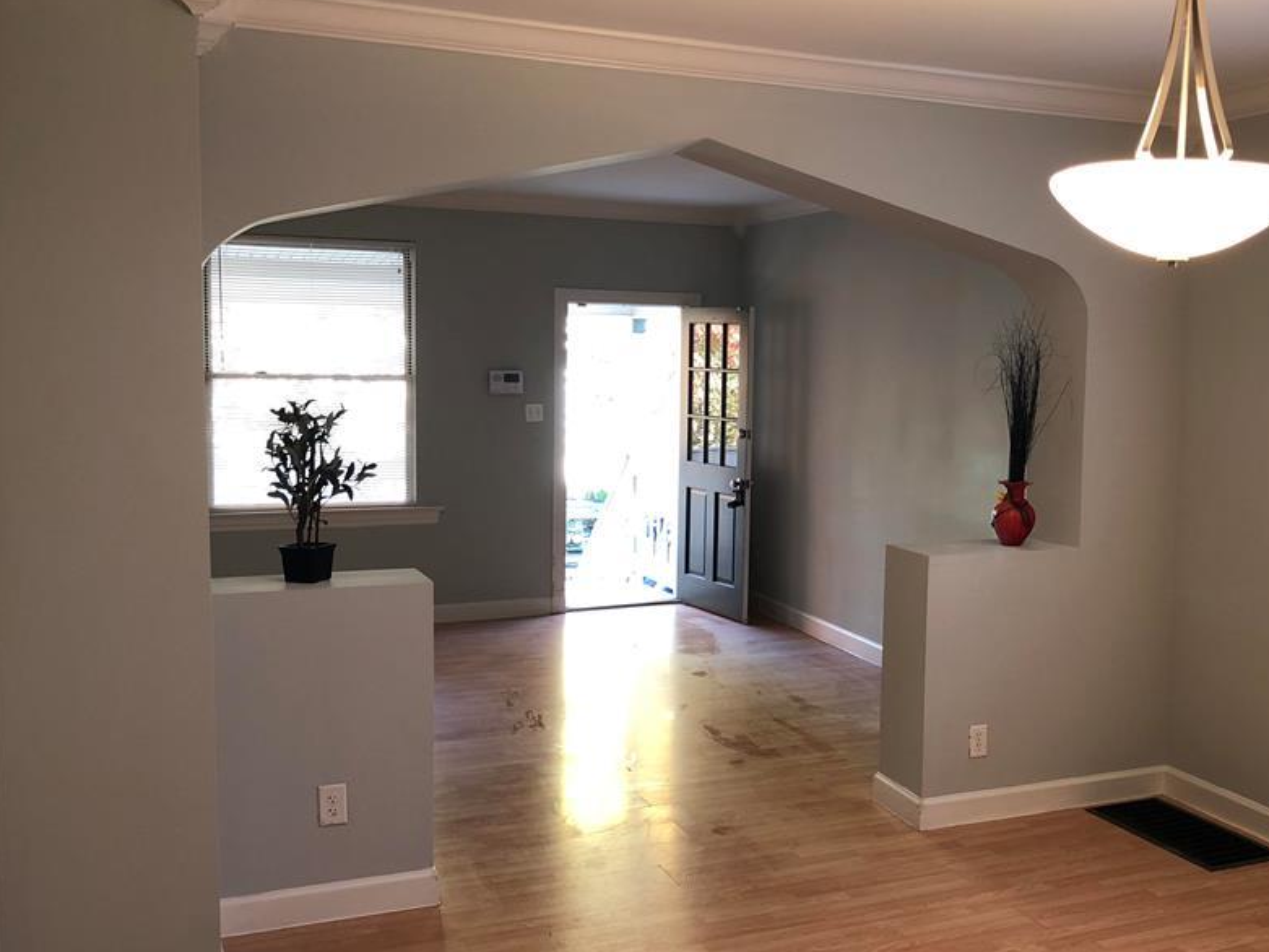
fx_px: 1393
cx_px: 799
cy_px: 486
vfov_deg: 37.7
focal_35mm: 38
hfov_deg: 48.5
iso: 40
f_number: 1.8
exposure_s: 1/20
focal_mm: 3.99
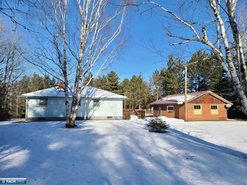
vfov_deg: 53.1
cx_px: 124
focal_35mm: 26
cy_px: 92
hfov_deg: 67.3
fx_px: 186
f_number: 1.8
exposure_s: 1/1584
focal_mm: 5.4
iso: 40
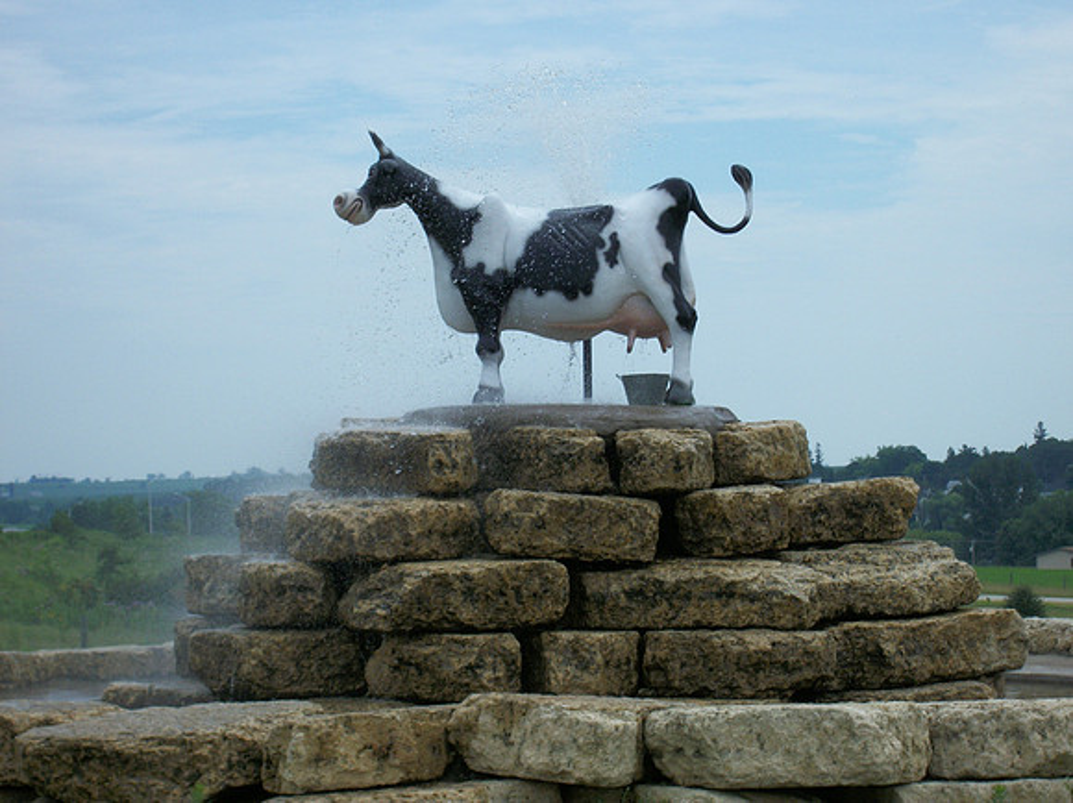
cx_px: 536
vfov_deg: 14.1
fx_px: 3252
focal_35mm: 105
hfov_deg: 18.7
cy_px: 402
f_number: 5.7
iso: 80
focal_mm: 18.8
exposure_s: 1/640
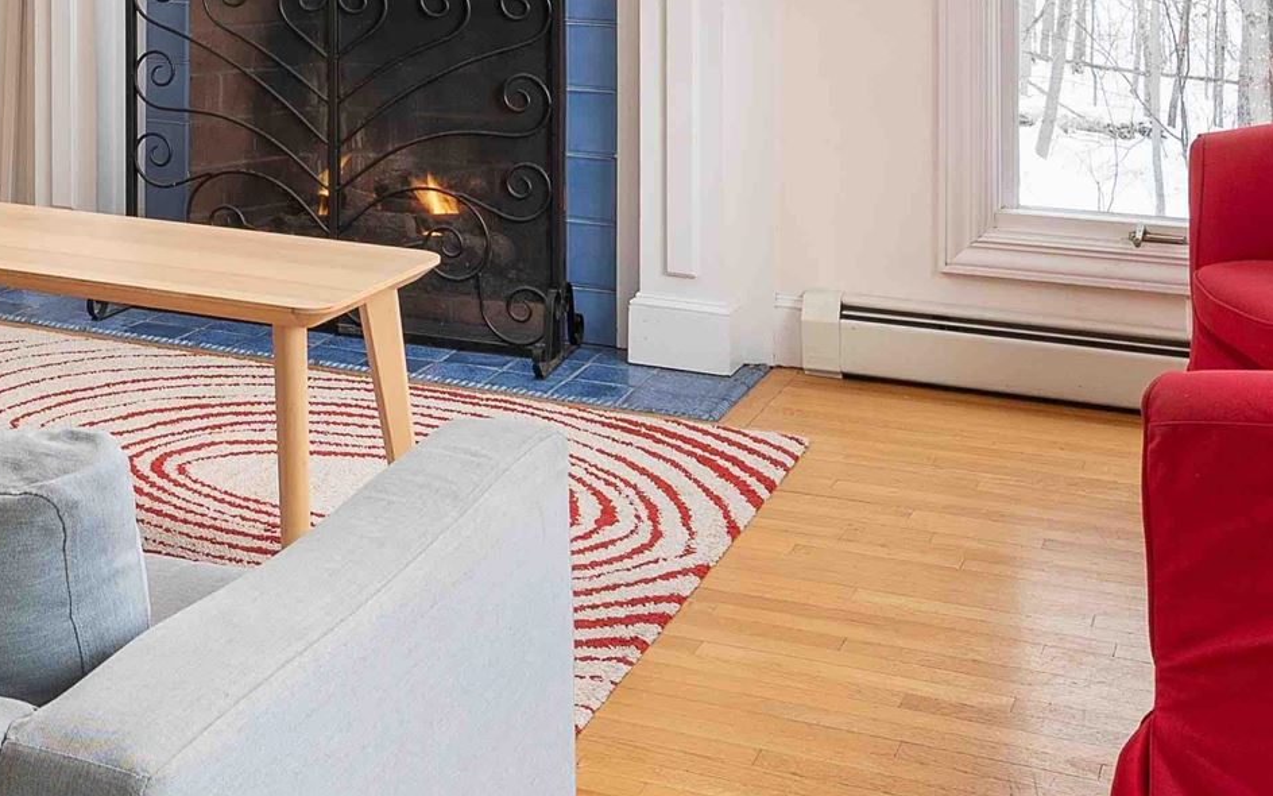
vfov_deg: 19.3
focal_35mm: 63
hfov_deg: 30.3
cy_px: -199
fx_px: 2186
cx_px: 7
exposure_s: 1/25
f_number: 11
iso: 320
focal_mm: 19
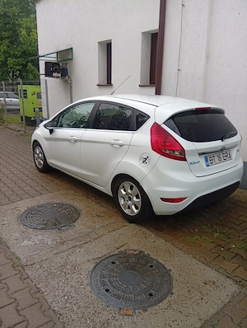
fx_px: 256
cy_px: 164
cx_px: 124
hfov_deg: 51.5
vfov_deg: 65.2
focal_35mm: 27
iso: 91
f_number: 1.8
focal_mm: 3.84
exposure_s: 1/50
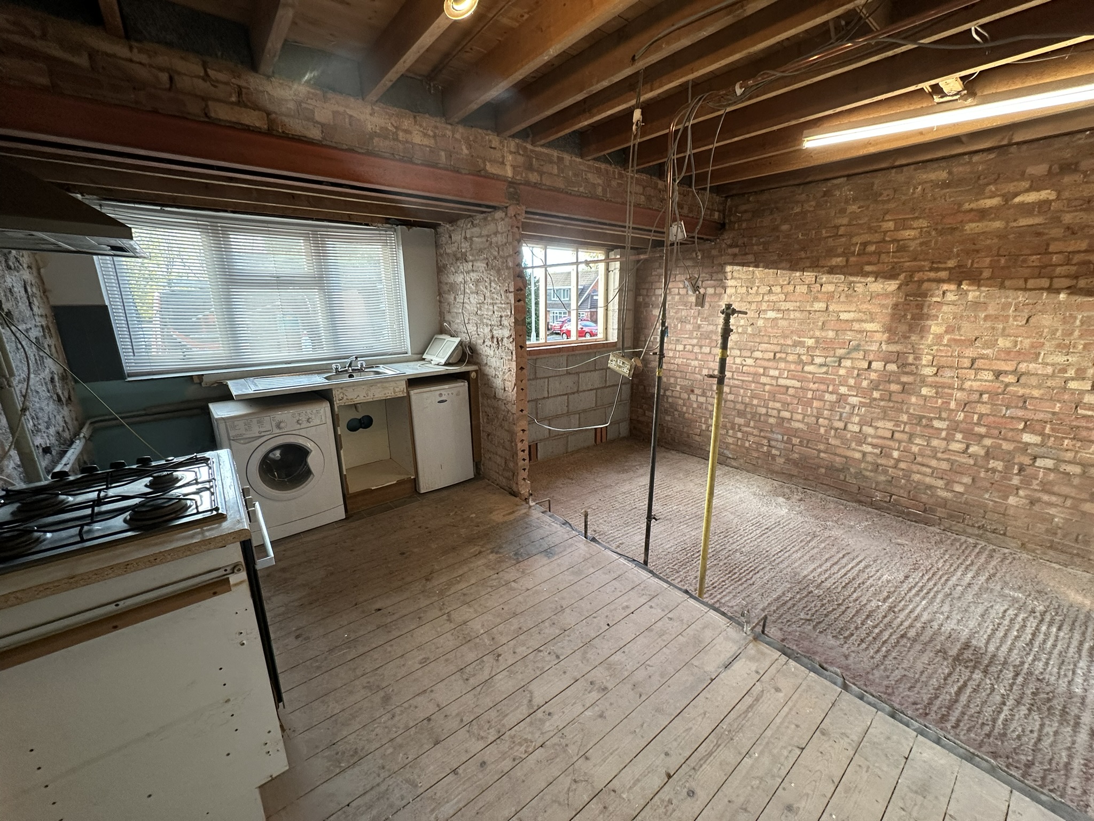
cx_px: 547
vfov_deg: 85.7
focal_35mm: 14
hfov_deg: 102.1
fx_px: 442
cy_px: 410
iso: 125
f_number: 2.2
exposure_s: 1/100
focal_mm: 2.22
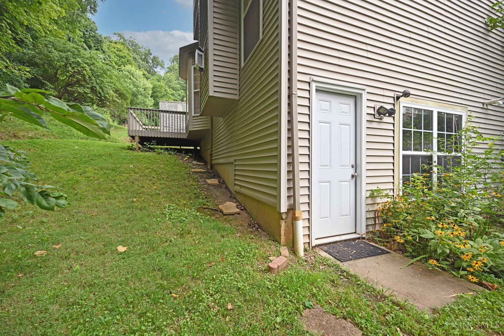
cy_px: 168
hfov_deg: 104.3
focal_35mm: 14
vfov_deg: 81.2
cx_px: 252
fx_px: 196
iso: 200
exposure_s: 1/100
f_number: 5
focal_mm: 14
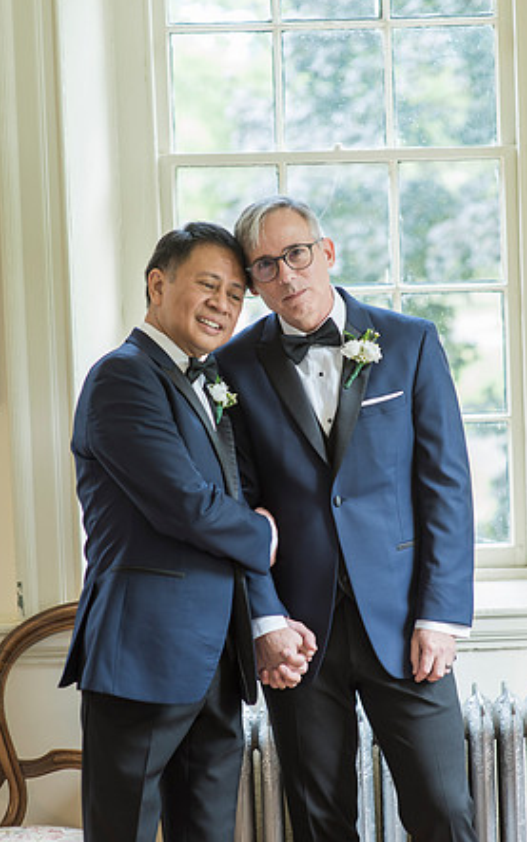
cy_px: 418
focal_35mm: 88
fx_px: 2022
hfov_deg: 14.9
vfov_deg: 23.5
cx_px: 278
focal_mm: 85
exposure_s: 1/100
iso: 500
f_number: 2.8
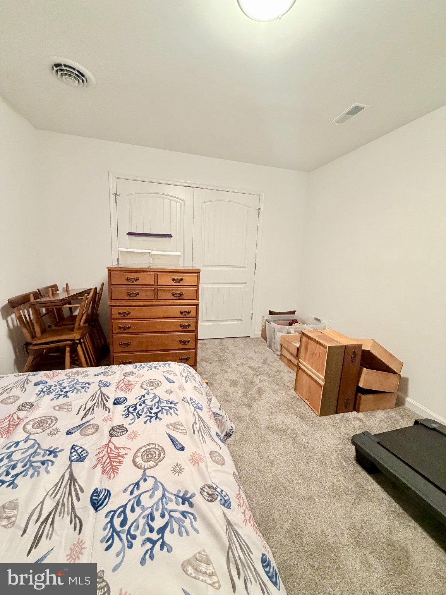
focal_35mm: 14
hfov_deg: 85.7
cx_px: 223
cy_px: 298
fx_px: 241
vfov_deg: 102.1
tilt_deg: -10.6
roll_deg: -3.8
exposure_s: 1/60
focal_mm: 2.22
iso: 500
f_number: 2.2
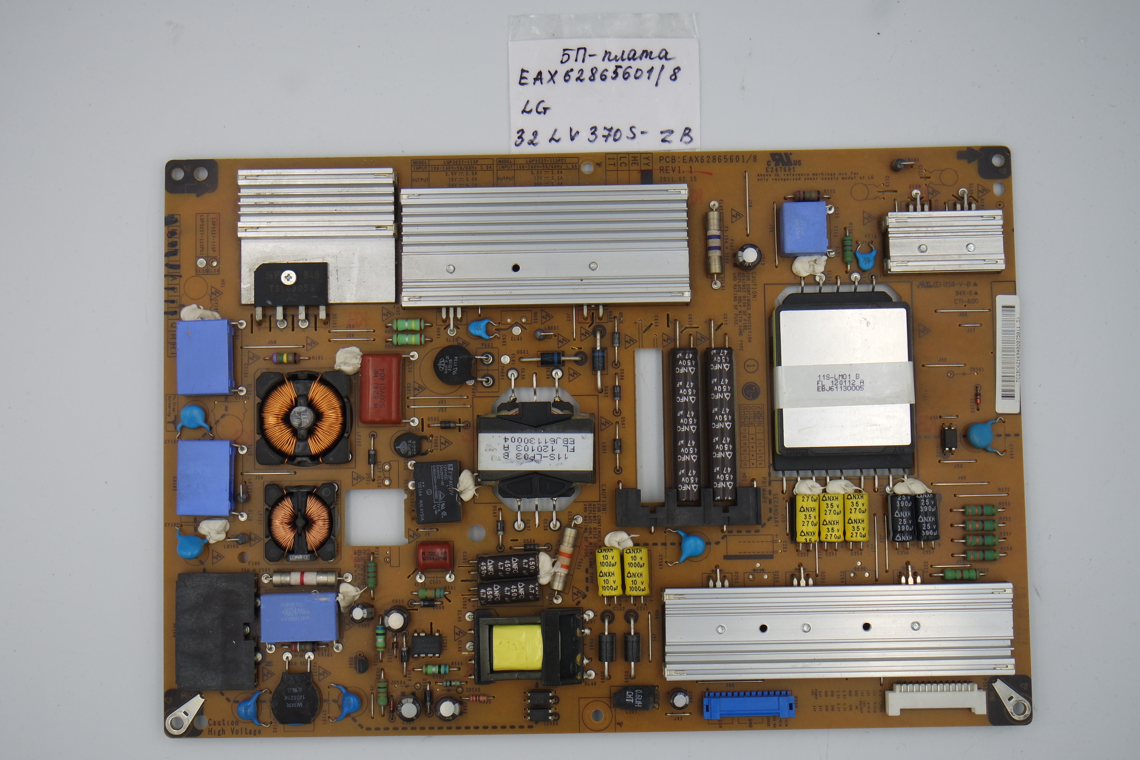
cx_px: 570
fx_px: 1520
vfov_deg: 28.1
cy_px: 380
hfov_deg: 41.1
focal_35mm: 48
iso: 160
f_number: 5
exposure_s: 1/125
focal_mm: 18
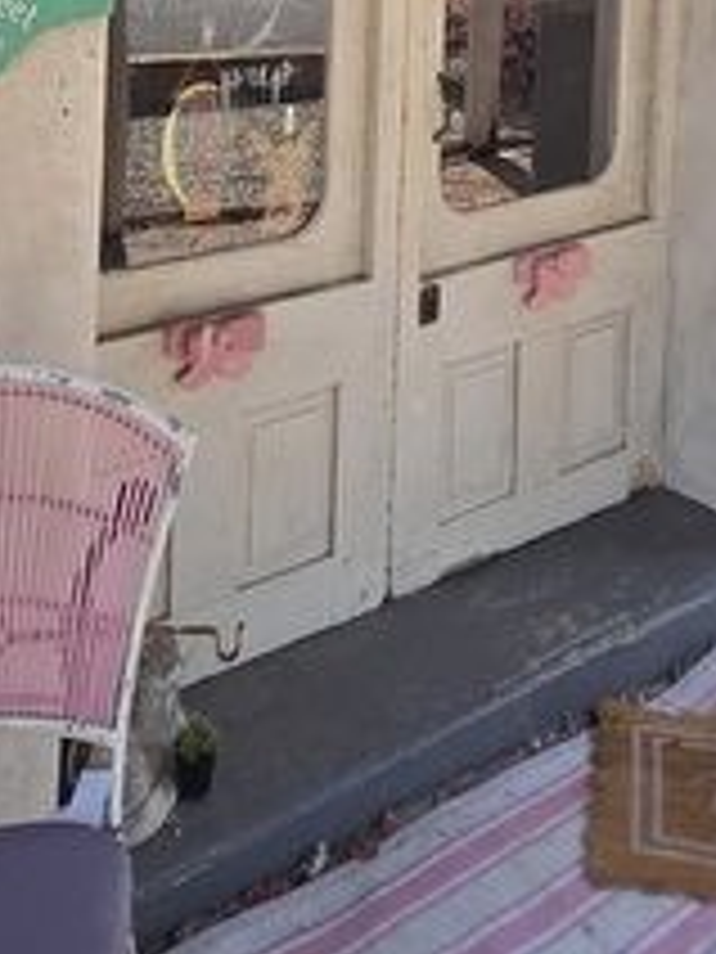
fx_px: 1351
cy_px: -189
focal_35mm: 49
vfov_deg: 32.3
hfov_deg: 29.7
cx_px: 378
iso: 50
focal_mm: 2.2
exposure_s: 1/462
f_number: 2.2
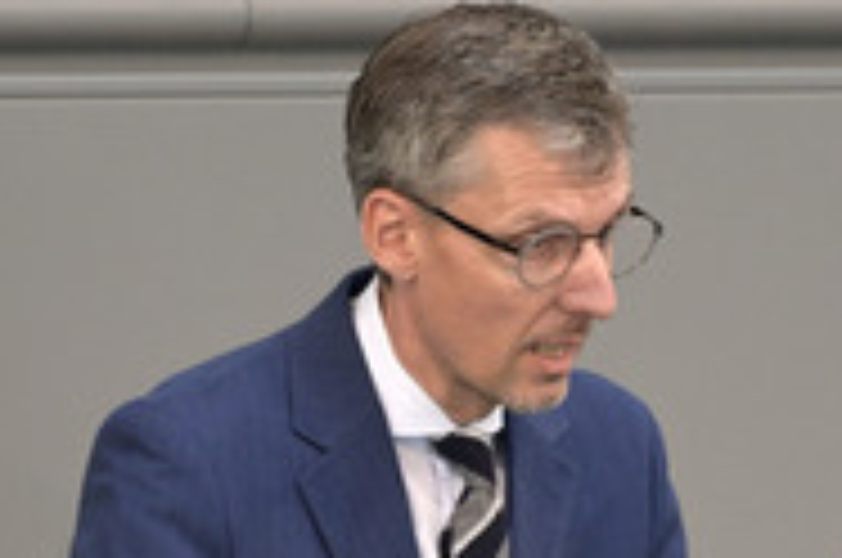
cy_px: 598
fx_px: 23068
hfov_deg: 2.1
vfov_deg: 1.4
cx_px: 435
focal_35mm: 988
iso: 8000
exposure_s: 1/500
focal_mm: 410
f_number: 5.6
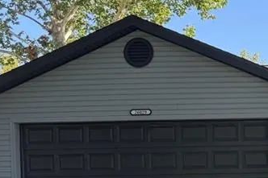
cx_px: 354
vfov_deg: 17.1
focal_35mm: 77
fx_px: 573
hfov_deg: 23.2
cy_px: 193
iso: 80
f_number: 1.78
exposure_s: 1/428
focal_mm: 6.76
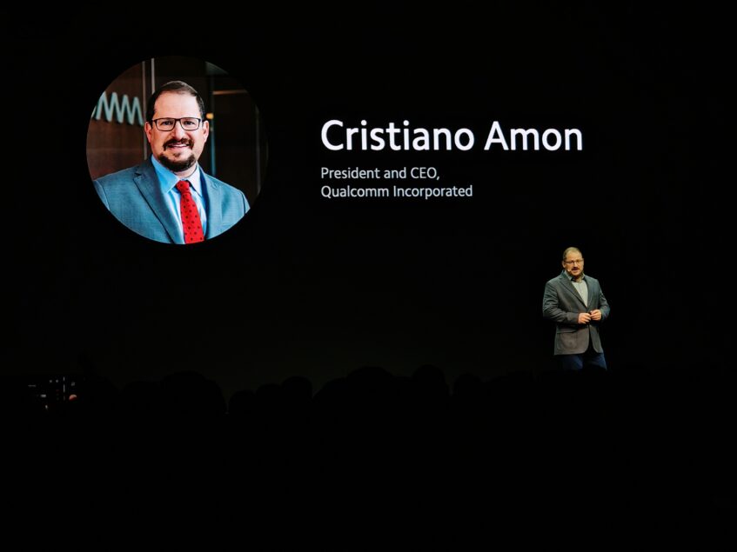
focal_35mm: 148
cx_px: 368
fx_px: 3151
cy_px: 276
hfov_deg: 13.3
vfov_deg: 10.0
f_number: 2.6
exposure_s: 1/100
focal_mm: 15.38
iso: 250
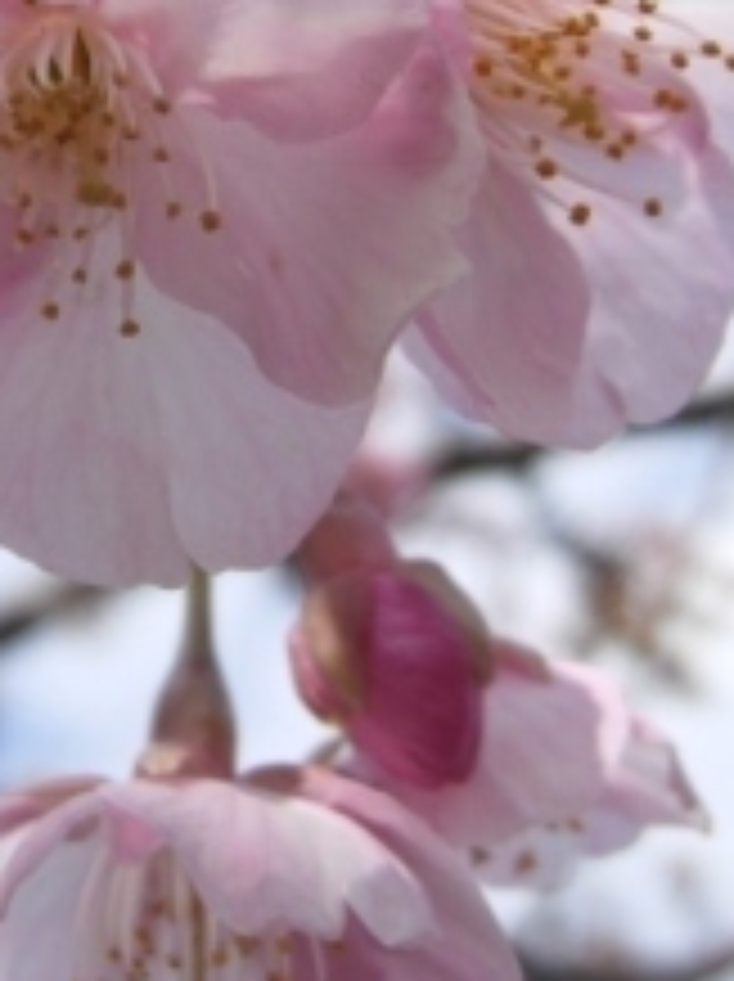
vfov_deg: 26.1
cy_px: 288
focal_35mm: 74
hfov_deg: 19.8
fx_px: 2096
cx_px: 239
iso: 50
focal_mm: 7.5
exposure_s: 1/1024
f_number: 3
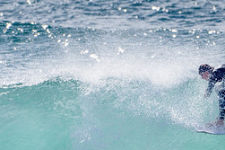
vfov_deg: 1.0
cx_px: 153
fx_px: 8850
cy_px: 148
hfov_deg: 1.5
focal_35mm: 1417
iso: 90
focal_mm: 500
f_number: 5.6
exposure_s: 1/2000
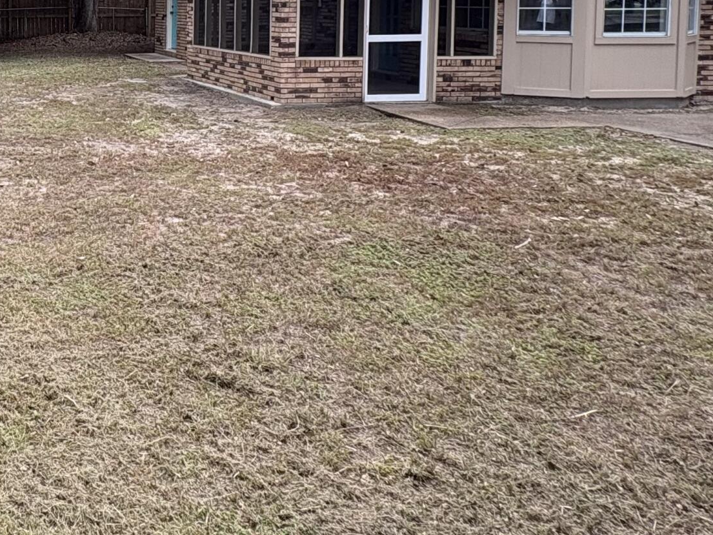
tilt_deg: -3.0
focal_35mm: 38
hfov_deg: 40.2
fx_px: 783
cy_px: 43
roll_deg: +0.5
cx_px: -61
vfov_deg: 35.3
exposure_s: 1/99
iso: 40
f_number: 2.2
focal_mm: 2.22
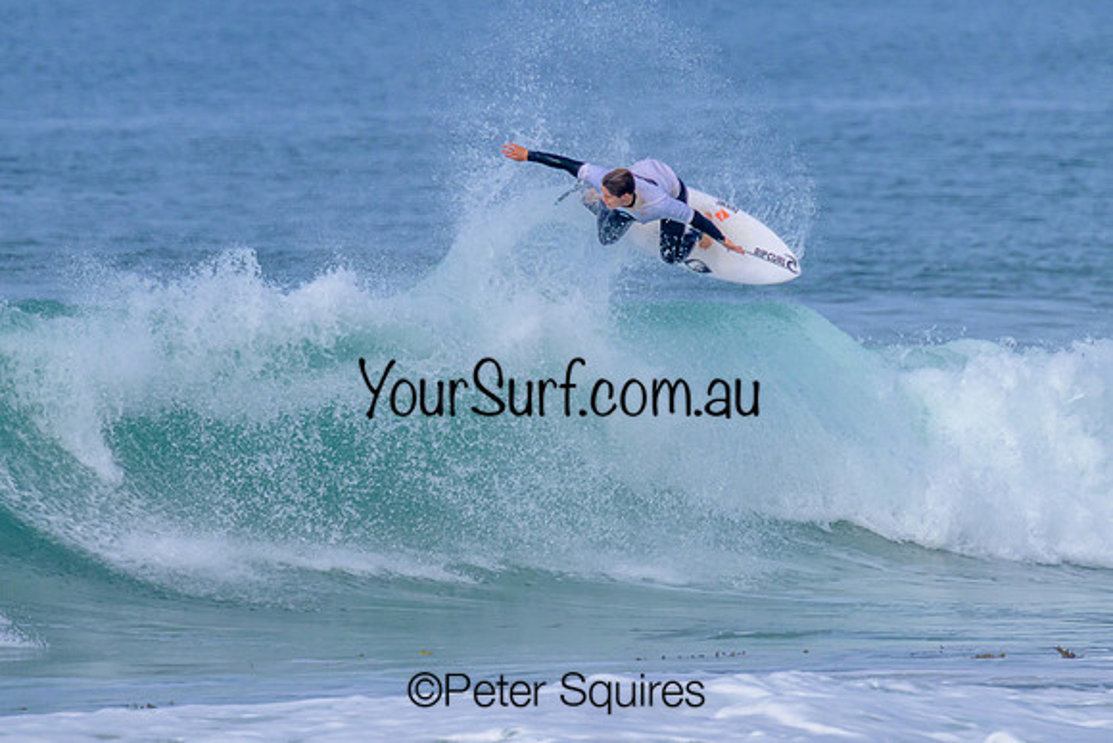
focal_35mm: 1098
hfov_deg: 1.9
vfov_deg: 1.3
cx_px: 588
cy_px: 280
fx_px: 33945
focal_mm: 800
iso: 800
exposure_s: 1/2000
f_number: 11
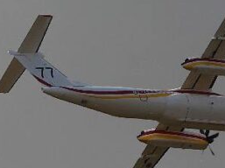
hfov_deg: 2.5
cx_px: 74
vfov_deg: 1.9
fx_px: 5180
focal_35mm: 798
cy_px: 83
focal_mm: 100
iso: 200
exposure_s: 1/1300
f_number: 6.3
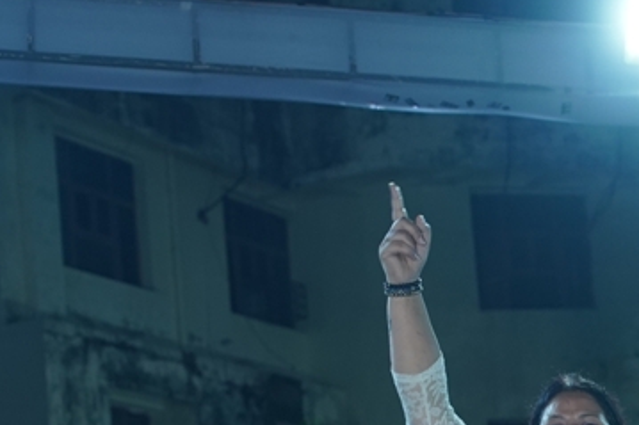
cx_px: 634
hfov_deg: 17.1
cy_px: 653
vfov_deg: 11.2
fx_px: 2076
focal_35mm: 117
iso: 1000
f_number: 2.8
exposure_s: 1/160
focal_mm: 35
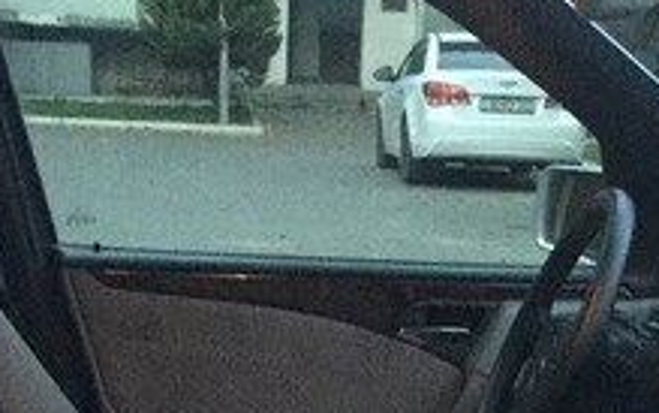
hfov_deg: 20.8
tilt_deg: -16.2
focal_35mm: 99
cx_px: 484
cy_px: 568
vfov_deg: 12.7
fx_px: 1778
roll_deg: -3.0
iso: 640
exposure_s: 1/17
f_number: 2.4
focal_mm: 3.3
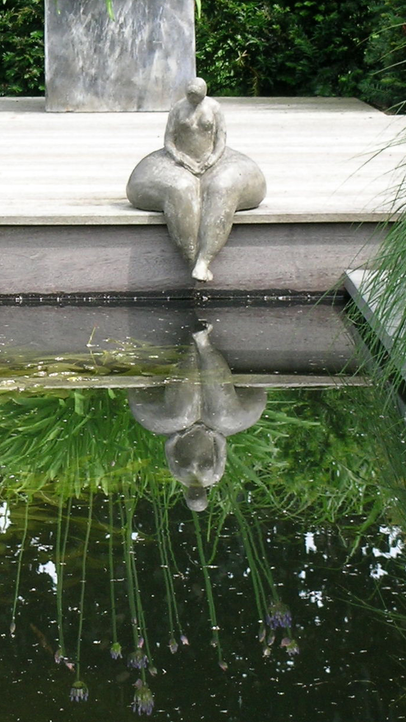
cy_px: 361
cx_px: 192
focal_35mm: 94
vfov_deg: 22.7
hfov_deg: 12.9
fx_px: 1799
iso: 50
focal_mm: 17.8
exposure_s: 1/90.7
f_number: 5.9
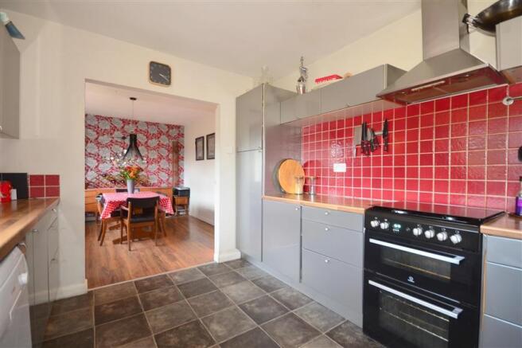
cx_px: 261
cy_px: 174
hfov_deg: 100.4
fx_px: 217
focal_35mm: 15
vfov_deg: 77.3
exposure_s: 2
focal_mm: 10
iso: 200
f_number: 5
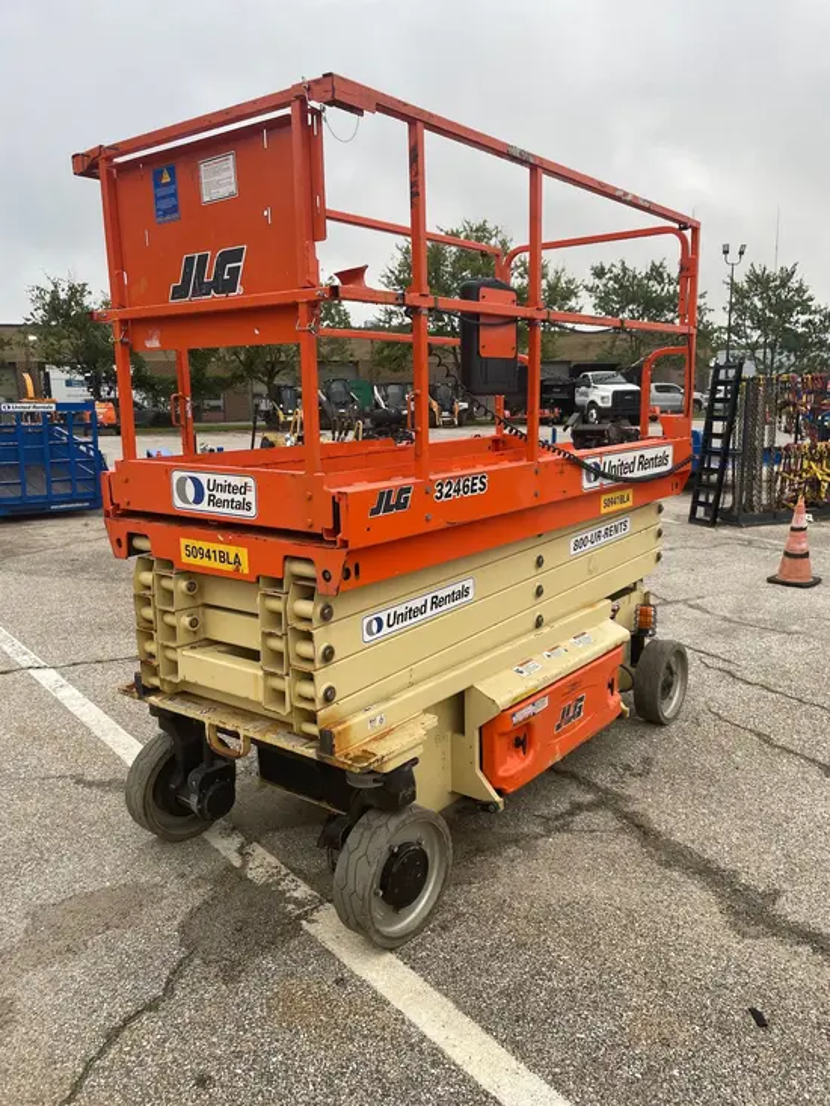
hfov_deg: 53.1
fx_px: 831
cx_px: 415
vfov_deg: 67.3
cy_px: 553
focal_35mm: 26
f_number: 1.6
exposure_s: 1/121
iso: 50
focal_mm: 4.2
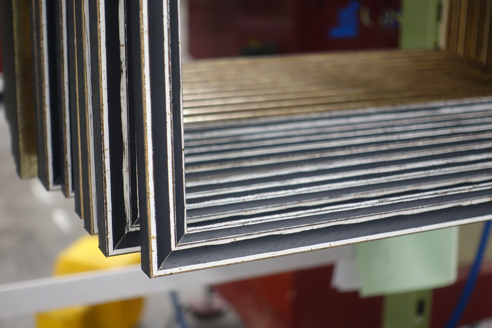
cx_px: 246
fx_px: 929
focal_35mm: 68
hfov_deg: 29.7
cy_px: 164
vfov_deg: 20.0
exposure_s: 1/60
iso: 800
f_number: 2.8
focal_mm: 25
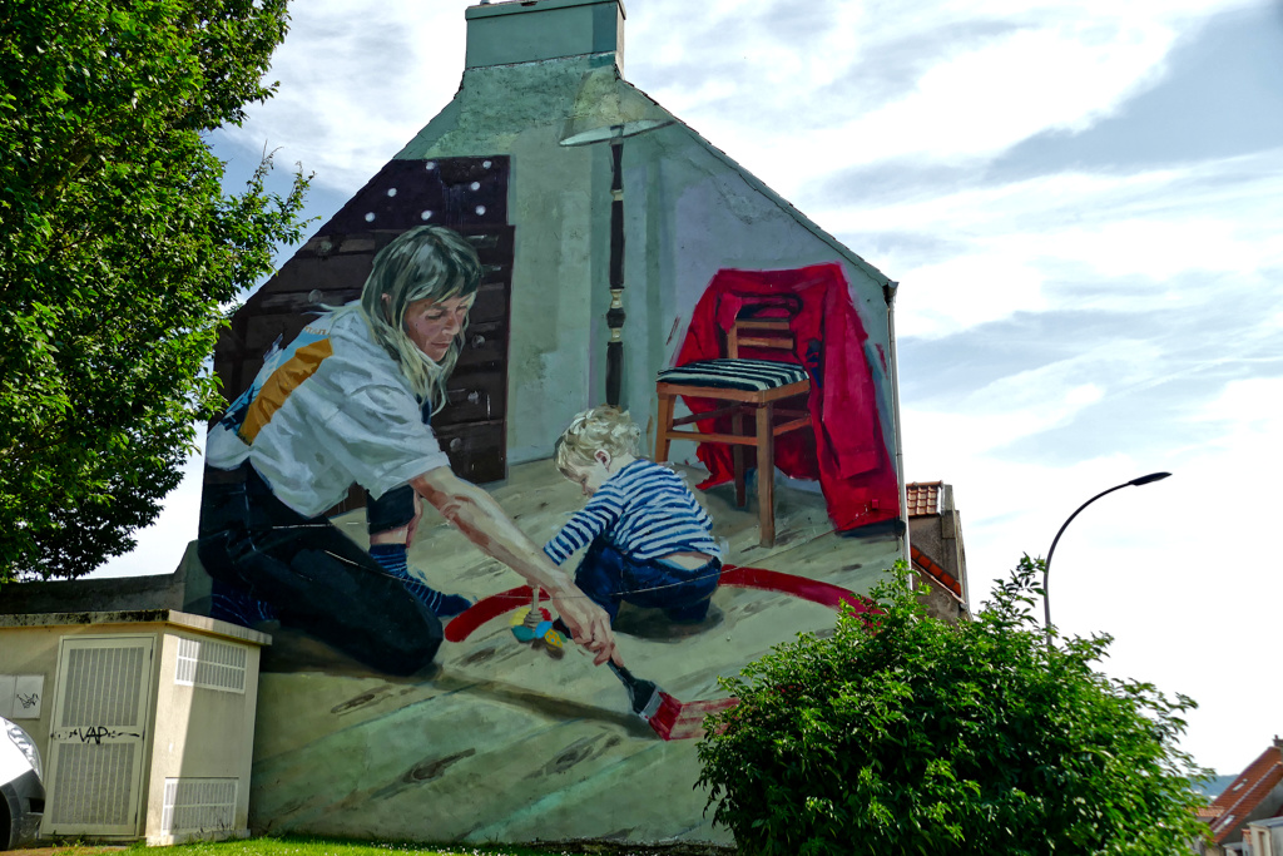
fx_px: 1212
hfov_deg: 55.8
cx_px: 642
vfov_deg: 38.9
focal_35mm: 34
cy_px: 428
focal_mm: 12.4
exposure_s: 1/2000
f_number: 3.1
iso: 125
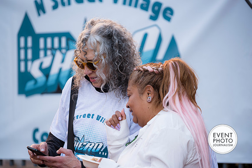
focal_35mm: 175
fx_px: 1225
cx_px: 126
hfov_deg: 11.7
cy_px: 84
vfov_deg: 7.9
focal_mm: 175
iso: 110
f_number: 4
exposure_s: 1/200
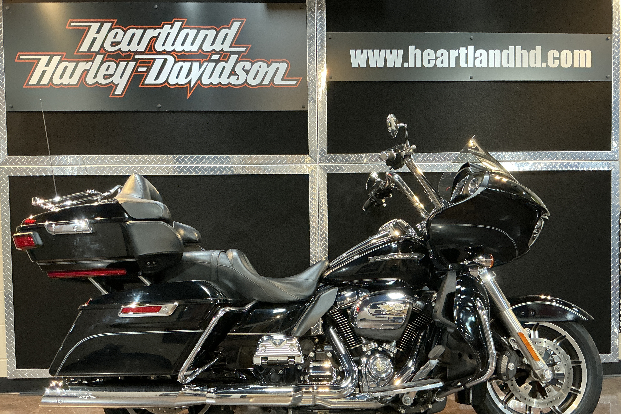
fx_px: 517
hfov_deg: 61.9
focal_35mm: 30
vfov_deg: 43.5
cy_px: 238
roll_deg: +1.1
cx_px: 319
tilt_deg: -3.2
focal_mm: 3
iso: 250
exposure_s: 1/60
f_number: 1.8
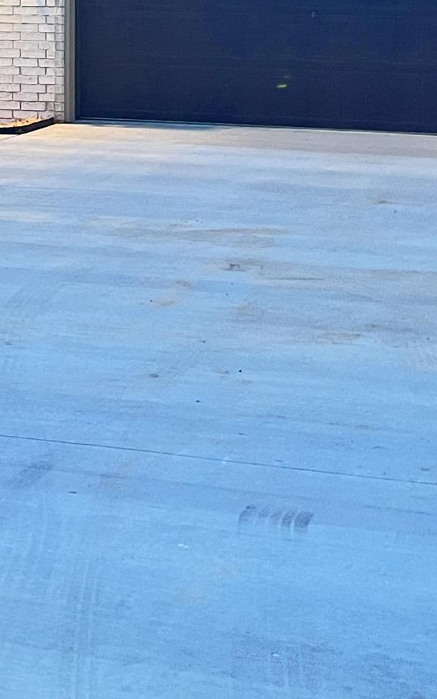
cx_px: -29
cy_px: -108
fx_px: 1715
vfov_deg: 21.6
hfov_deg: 14.2
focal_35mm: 90
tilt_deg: +0.4
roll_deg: -0.2
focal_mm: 5.7
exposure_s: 1/30
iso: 1000
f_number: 1.5
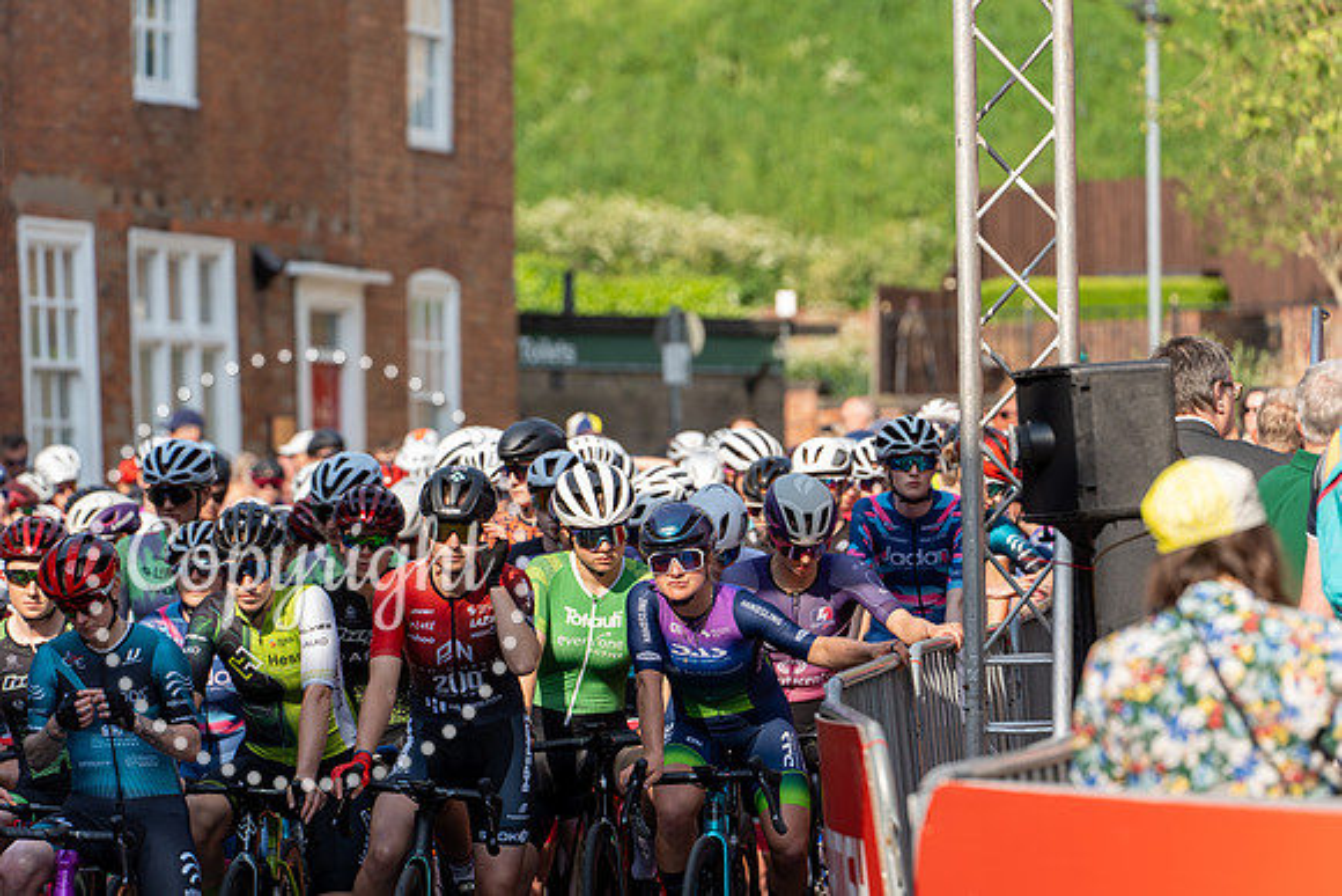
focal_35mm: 169
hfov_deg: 12.2
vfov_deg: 8.1
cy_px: 448
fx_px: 6301
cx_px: 671
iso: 200
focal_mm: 169
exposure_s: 1/1000
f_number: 4
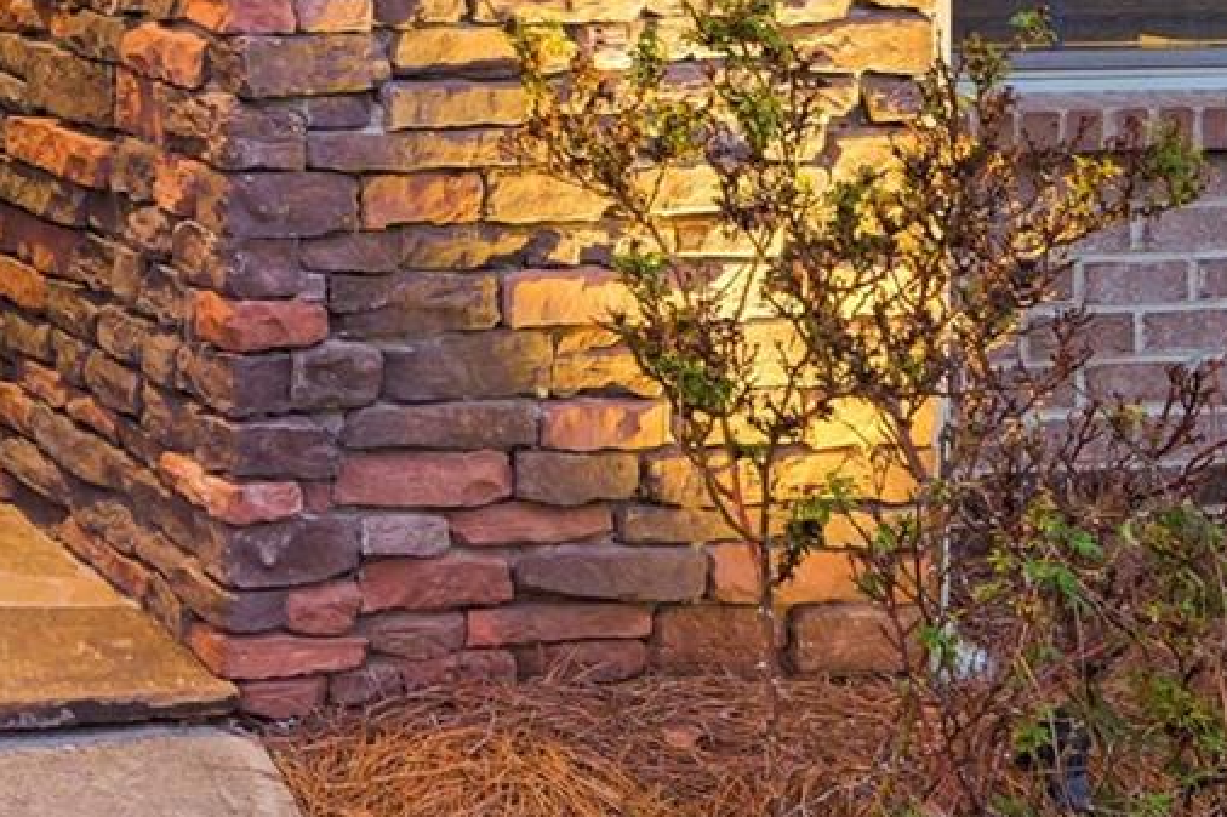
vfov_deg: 15.8
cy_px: -304
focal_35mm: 81
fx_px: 2760
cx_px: -526
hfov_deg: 21.6
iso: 800
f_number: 8
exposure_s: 1
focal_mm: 20
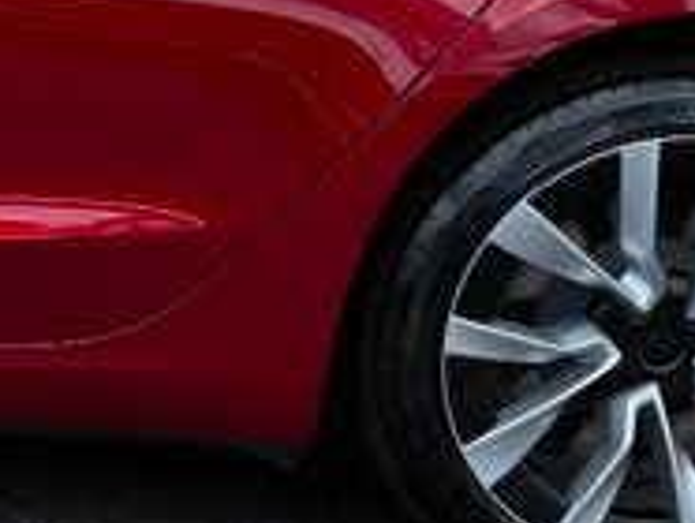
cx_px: -430
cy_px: 250
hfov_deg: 13.8
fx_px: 2654
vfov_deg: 11.3
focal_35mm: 132
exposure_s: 1/2299
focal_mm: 6.76
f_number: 1.78
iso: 100
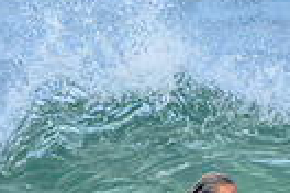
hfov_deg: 0.4
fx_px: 38817
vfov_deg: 0.3
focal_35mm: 4819
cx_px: 323
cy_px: 191
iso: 500
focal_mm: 800
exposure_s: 1/2000
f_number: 6.3
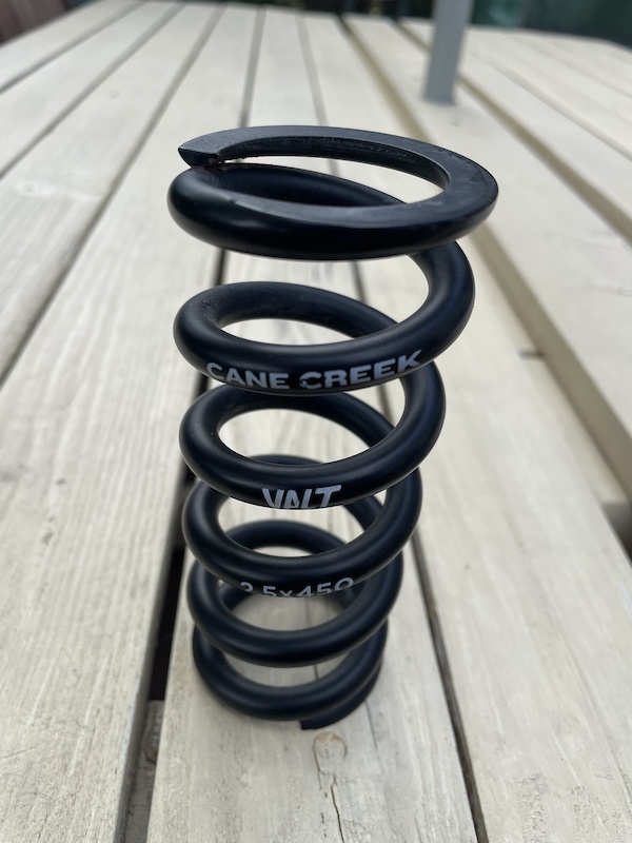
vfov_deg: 67.3
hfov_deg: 53.1
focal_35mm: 26
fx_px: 633
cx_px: 316
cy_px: 422
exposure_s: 1/855
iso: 32
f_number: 1.6
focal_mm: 4.2
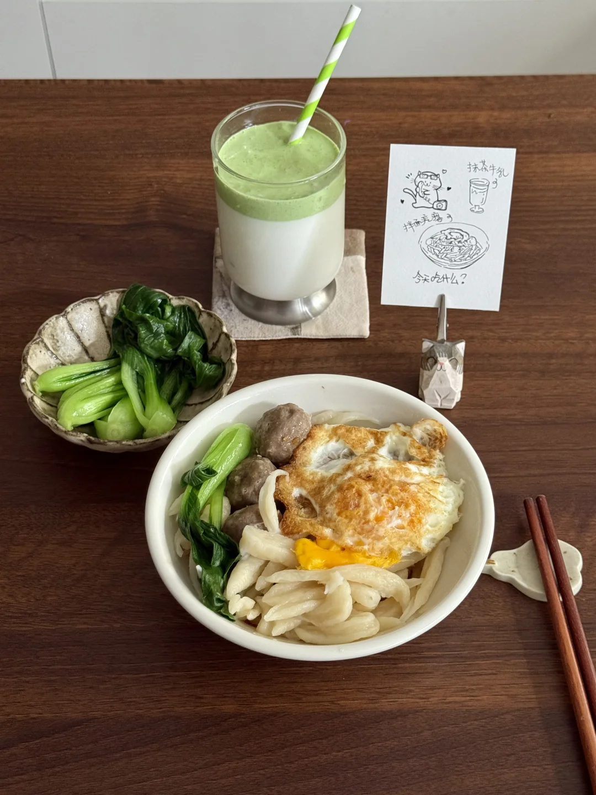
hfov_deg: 30.3
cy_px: 398
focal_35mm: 48
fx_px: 1102
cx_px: 298
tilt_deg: -49.3
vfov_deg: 39.7
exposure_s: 1/60
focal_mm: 6.76
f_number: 1.78
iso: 250
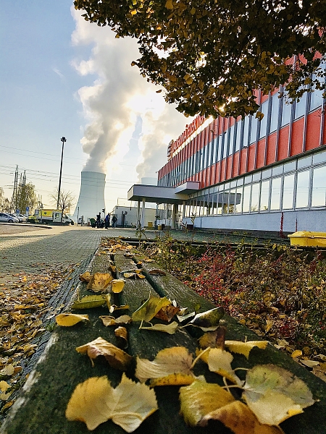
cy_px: 217
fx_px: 352
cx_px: 163
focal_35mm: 28
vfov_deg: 63.4
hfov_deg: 49.7
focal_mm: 3.99
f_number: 1.8
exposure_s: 1/4167
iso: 20
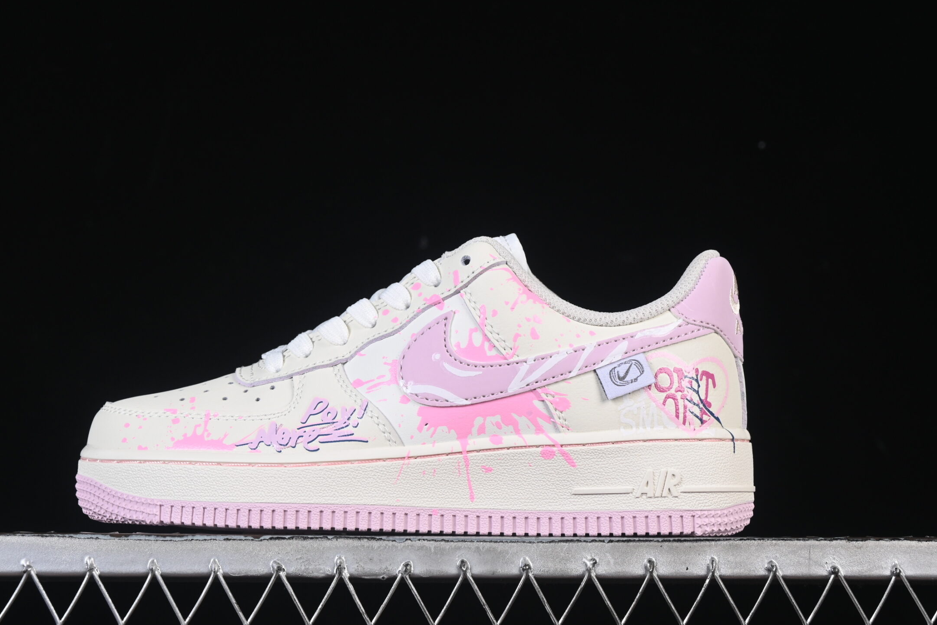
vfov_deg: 15.4
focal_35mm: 89
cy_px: 307
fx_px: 2316
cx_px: 417
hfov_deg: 22.9
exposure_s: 1/80
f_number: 8
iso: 160
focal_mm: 50
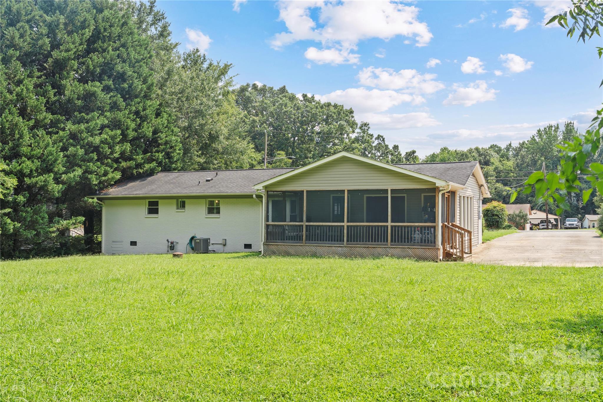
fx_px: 569
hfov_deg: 55.8
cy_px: 201
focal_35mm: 34
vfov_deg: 38.9
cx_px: 302
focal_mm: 34
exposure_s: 1/50
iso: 160
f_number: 9
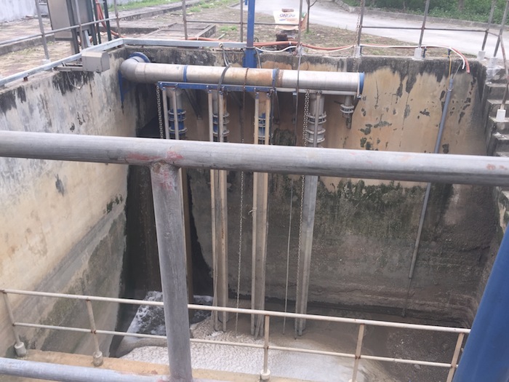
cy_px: 191
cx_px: 254
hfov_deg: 61.7
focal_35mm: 29
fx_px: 426
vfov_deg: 48.2
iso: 32
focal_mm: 4.15
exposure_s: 1/156
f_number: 2.2
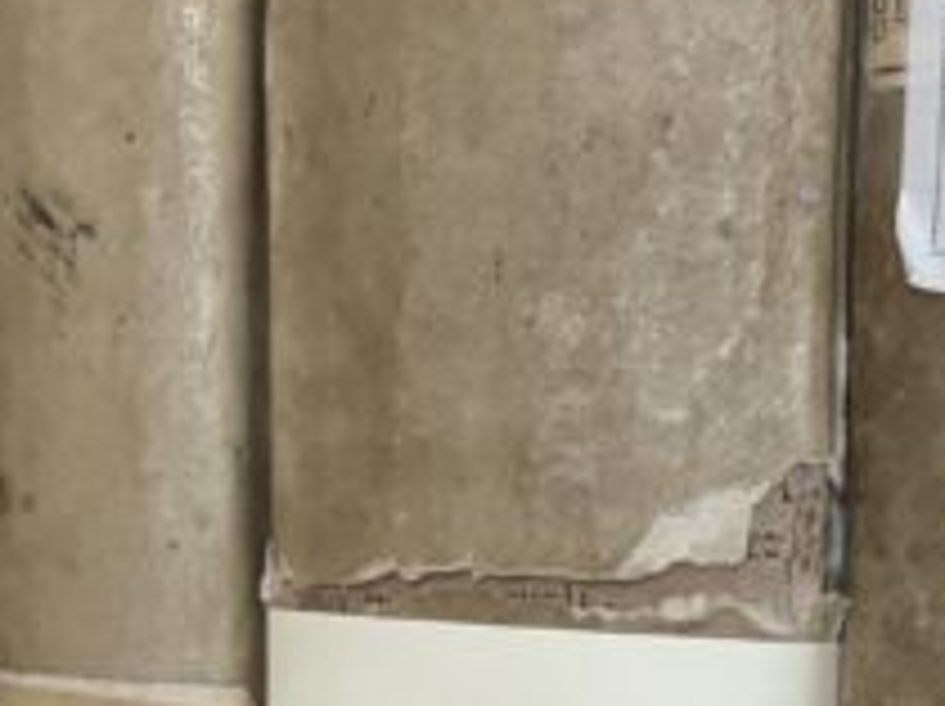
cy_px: 872
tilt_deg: -7.1
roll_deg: +0.7
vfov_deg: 11.4
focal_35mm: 127
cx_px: 436
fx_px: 3463
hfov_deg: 15.5
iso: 250
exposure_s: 1/50
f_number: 1.6
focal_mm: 5.96
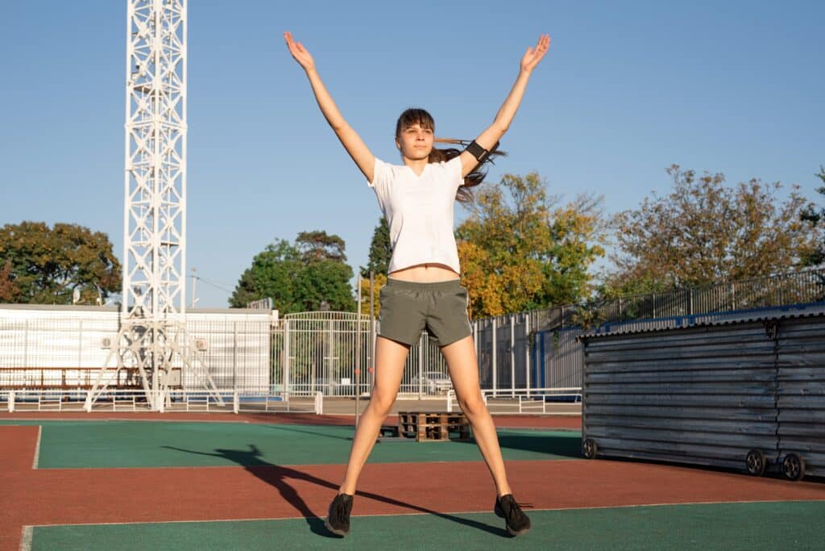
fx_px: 1146
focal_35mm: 50
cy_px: 276
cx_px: 412
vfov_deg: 27.0
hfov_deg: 39.6
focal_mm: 50
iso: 160
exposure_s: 1/640
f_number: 3.5
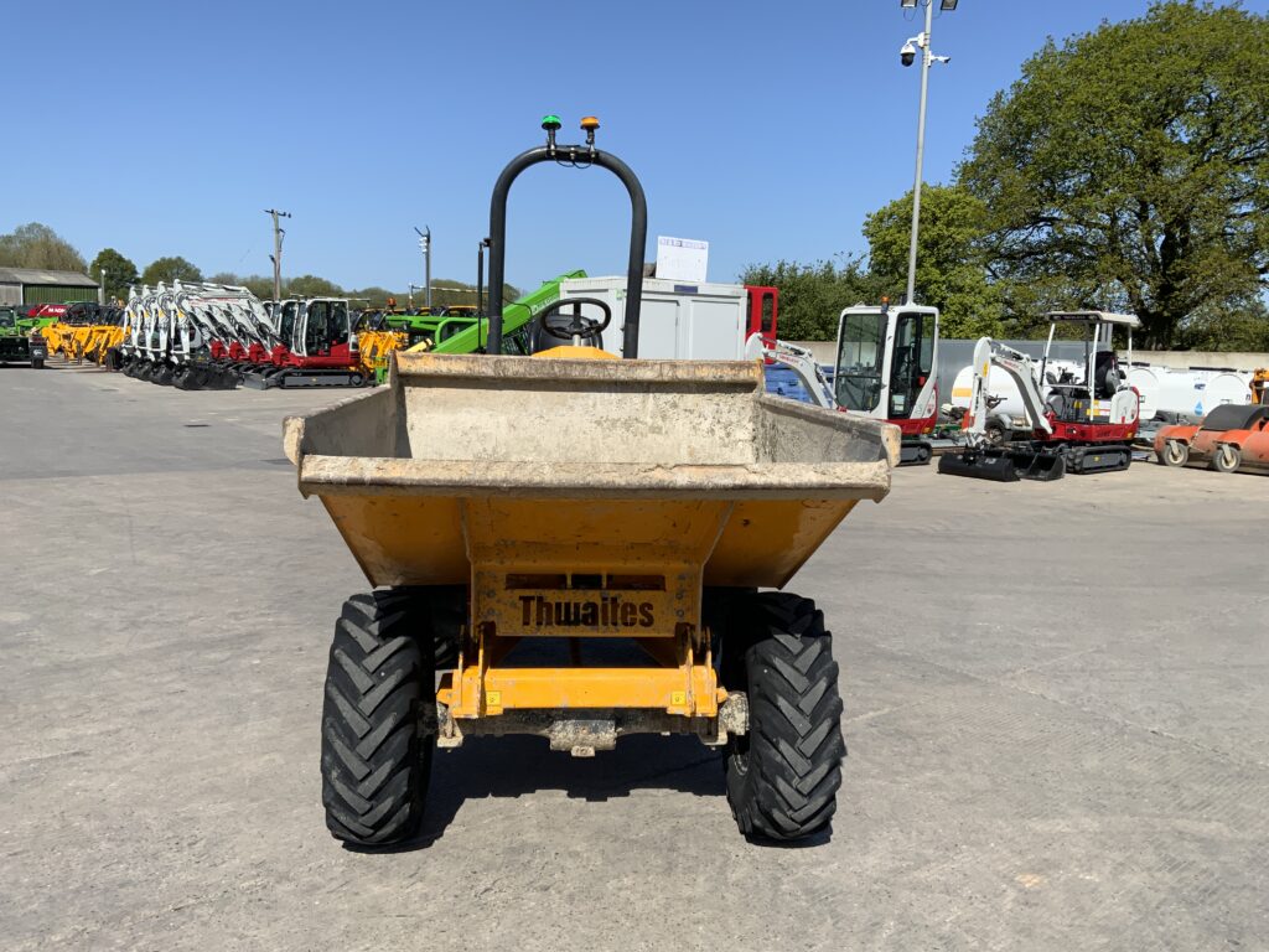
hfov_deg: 61.7
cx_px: 634
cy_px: 476
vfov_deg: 48.2
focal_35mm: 29
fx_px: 1063
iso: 16
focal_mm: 3
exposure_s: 1/2427
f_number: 1.8
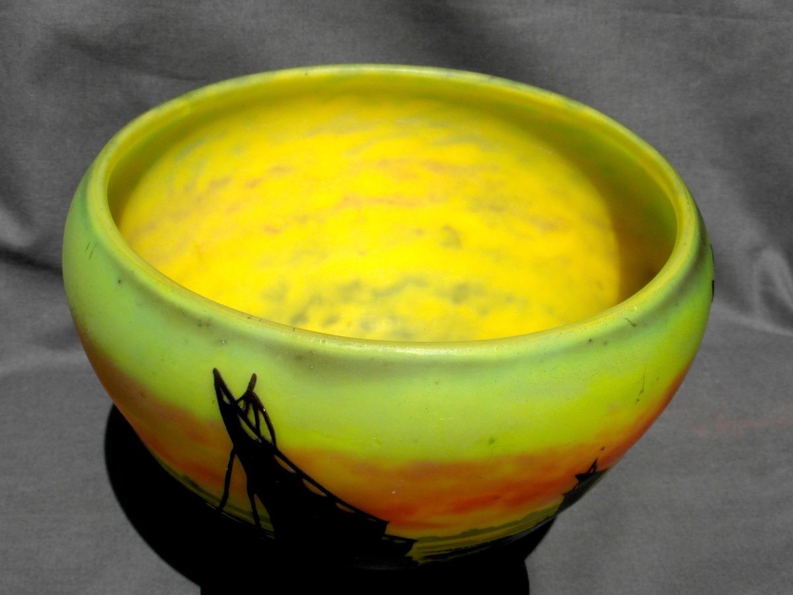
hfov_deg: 36.2
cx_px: 396
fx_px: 1214
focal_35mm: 53
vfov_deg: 27.5
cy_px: 298
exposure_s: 1/750
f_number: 6
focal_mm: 8.7
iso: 80
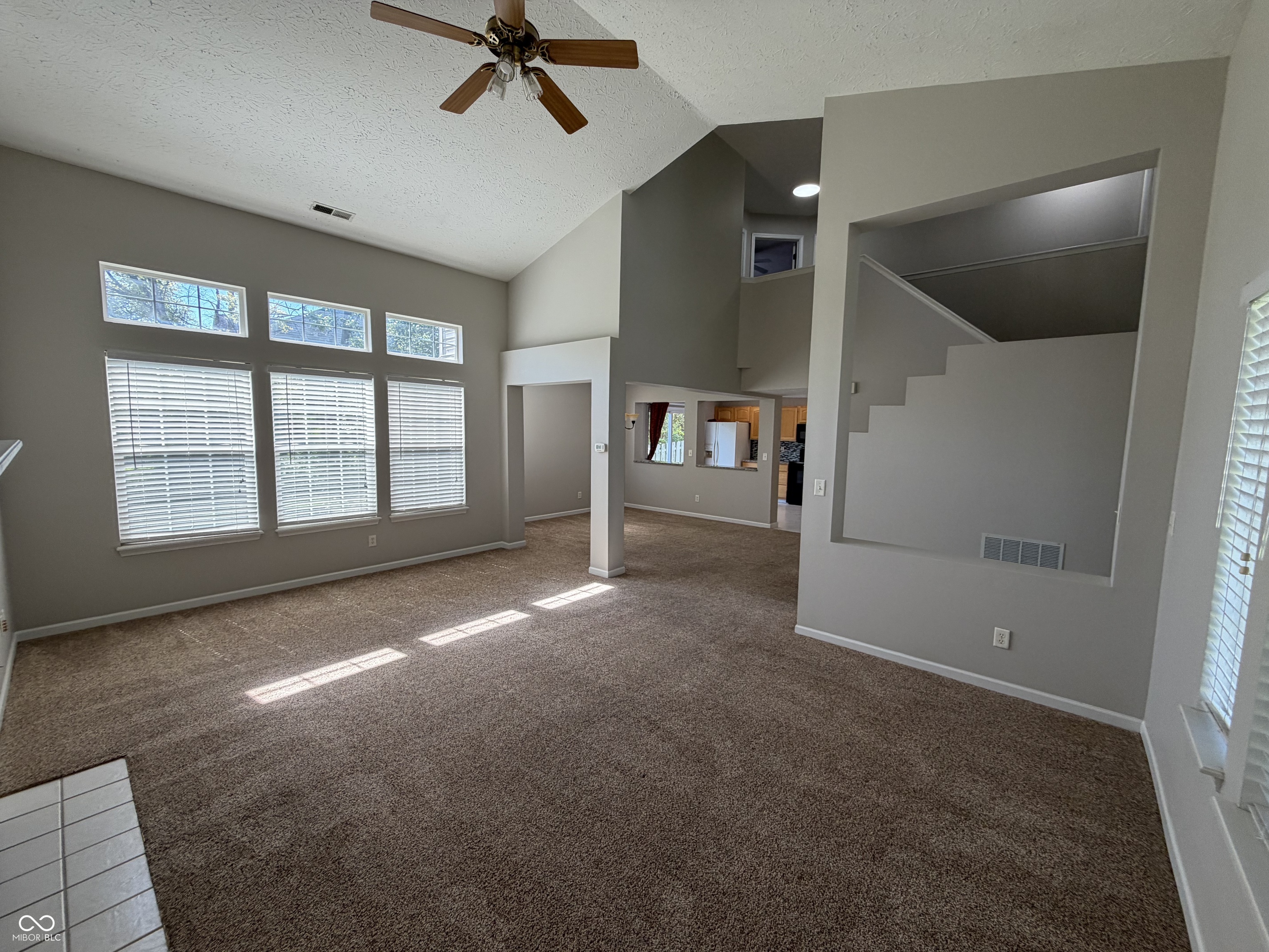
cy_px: 476
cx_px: 634
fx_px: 513
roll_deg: -1.1
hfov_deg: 102.1
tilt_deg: -5.1
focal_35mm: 14
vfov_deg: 85.7
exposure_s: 1/121
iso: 64
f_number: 2.2
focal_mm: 2.22
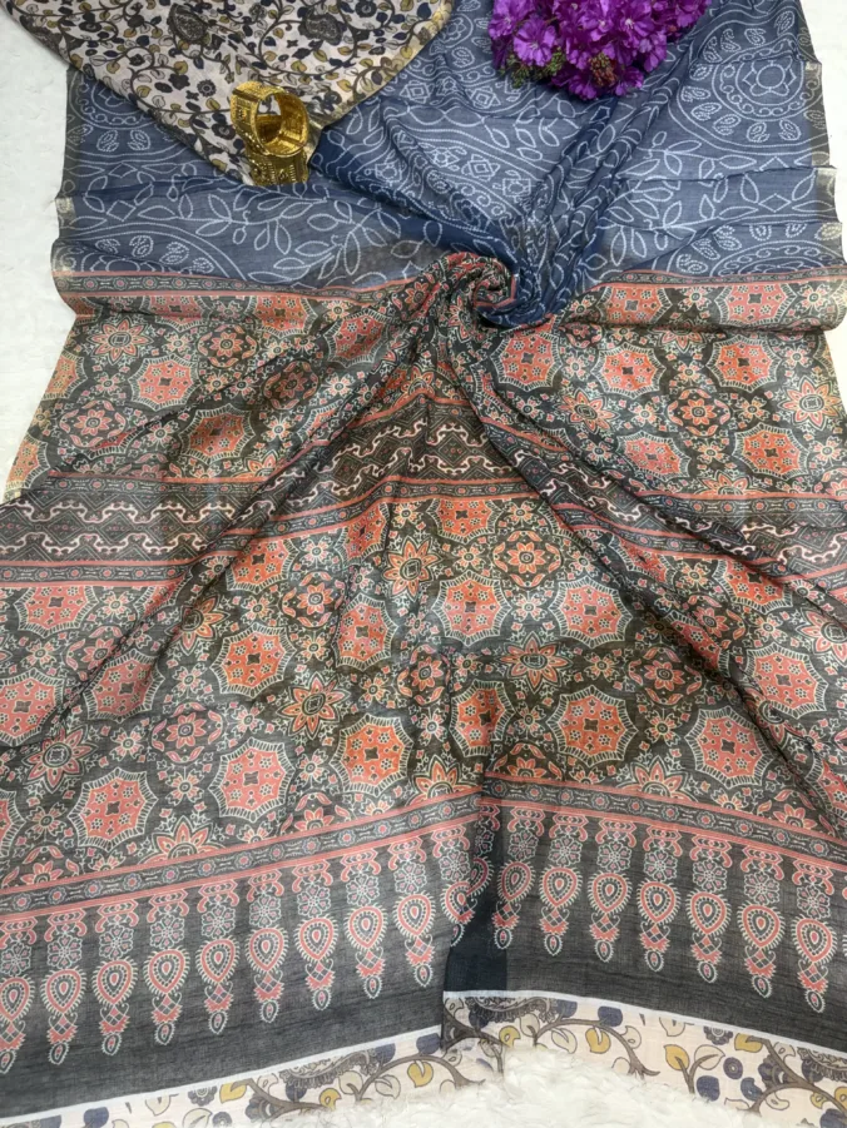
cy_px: 564
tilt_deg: -66.1
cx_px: 424
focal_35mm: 26
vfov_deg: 67.3
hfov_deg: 53.1
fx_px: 848
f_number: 1.6
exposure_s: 1/100
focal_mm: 5.96
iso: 32
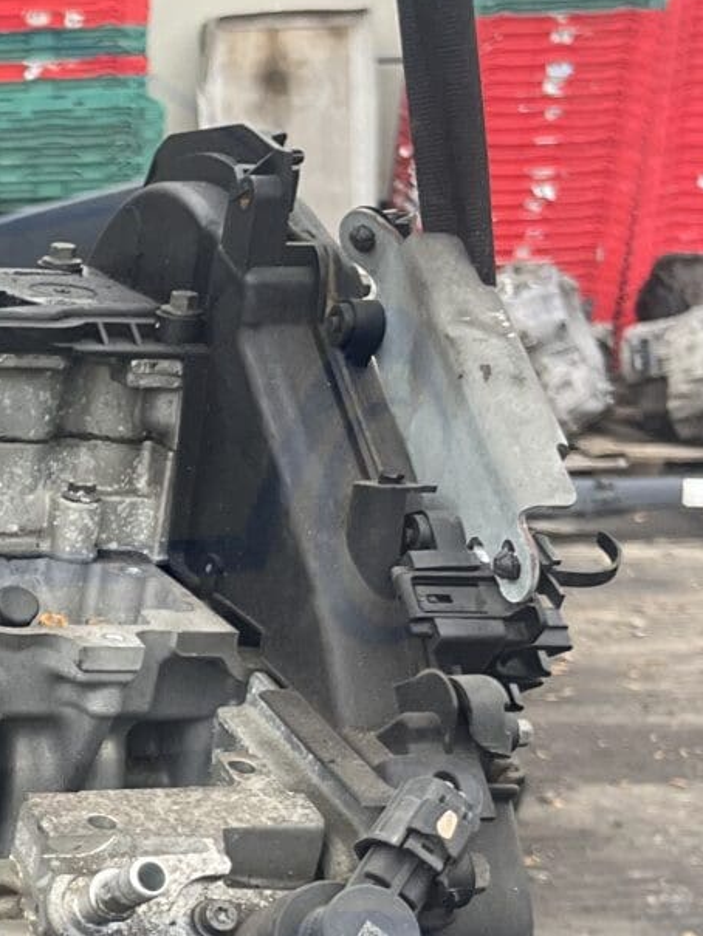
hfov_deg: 15.3
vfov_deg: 22.0
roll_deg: -2.7
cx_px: -400
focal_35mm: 88
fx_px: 2382
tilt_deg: -14.8
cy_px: 726
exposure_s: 1/103
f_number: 1.6
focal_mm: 5.1
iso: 125
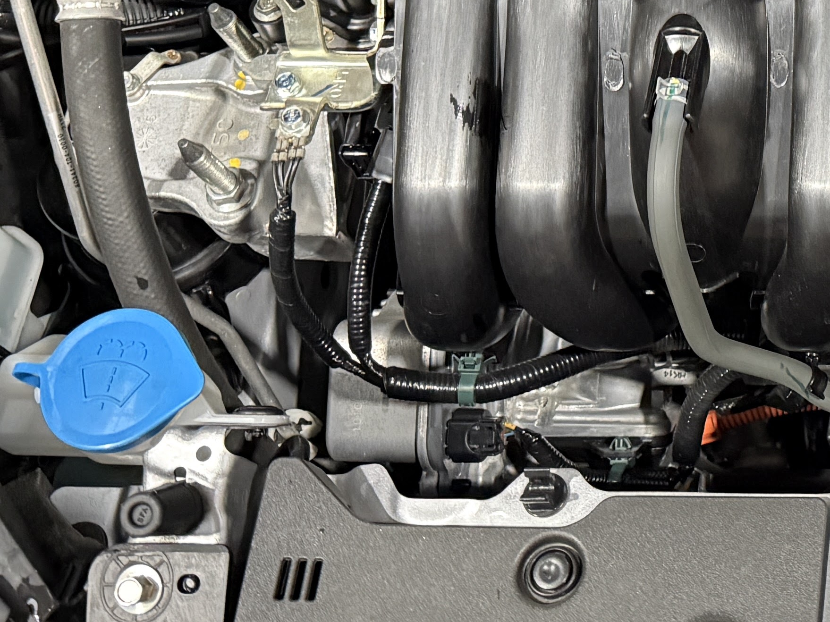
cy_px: -26
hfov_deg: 22.3
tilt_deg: -60.3
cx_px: 1099
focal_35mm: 78
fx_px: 1870
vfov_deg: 18.3
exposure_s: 1/60
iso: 800
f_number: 1.78
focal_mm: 6.76
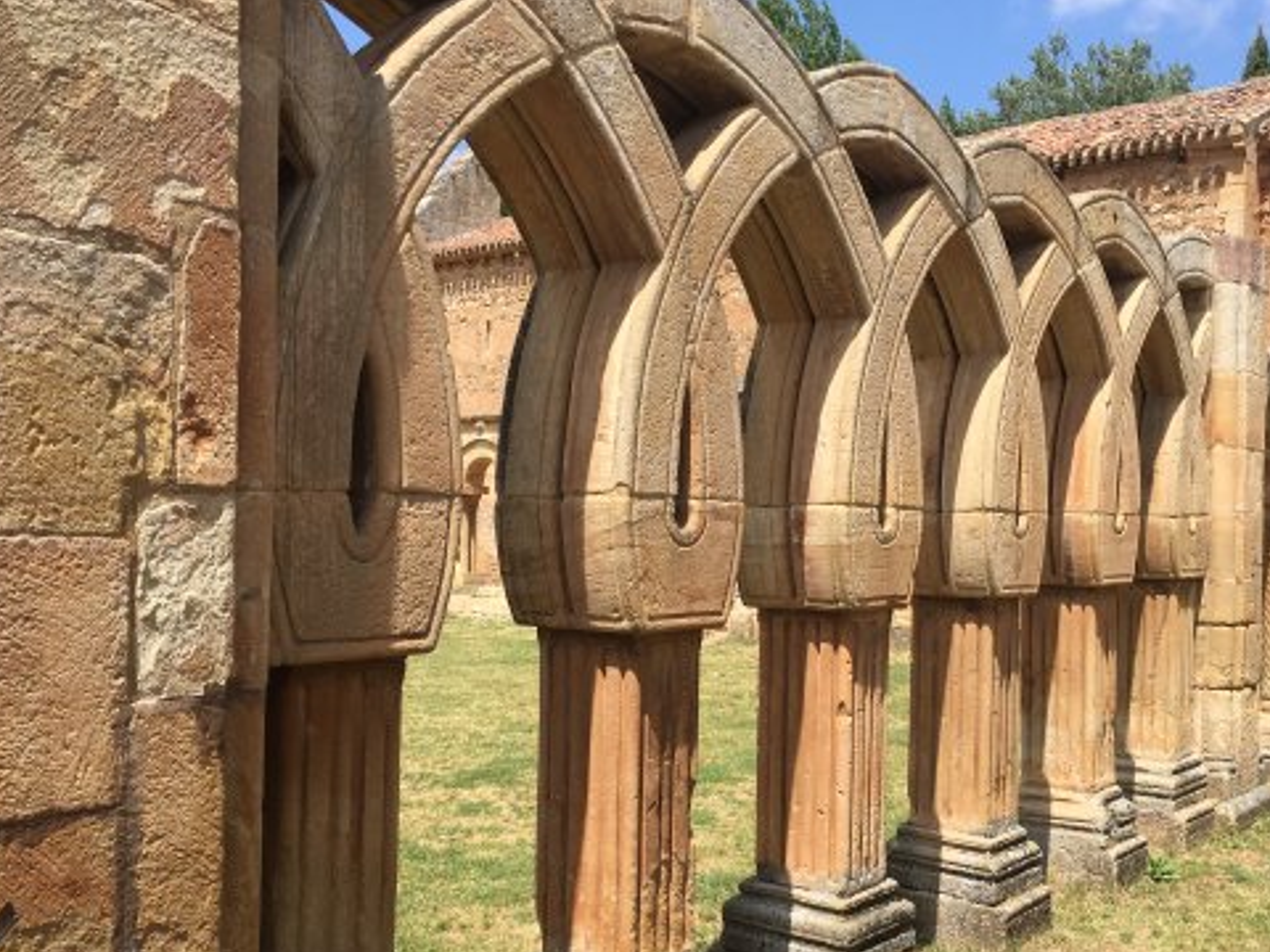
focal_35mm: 37
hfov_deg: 50.0
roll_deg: -1.4
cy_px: 559
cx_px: 730
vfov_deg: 38.5
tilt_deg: -1.5
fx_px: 1357
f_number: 2.2
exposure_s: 1/1282
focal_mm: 4.15
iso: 25
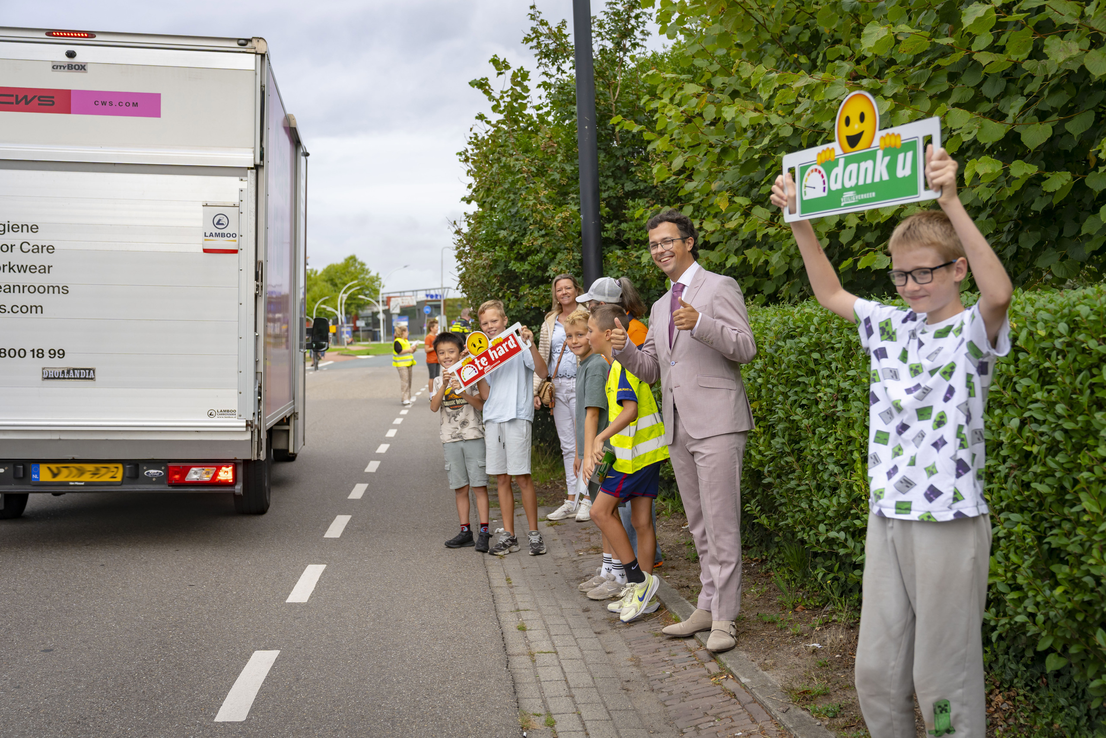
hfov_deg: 48.5
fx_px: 1229
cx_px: 553
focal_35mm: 40
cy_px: 369
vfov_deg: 33.4
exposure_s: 1/640
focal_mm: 40
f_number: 4
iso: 200
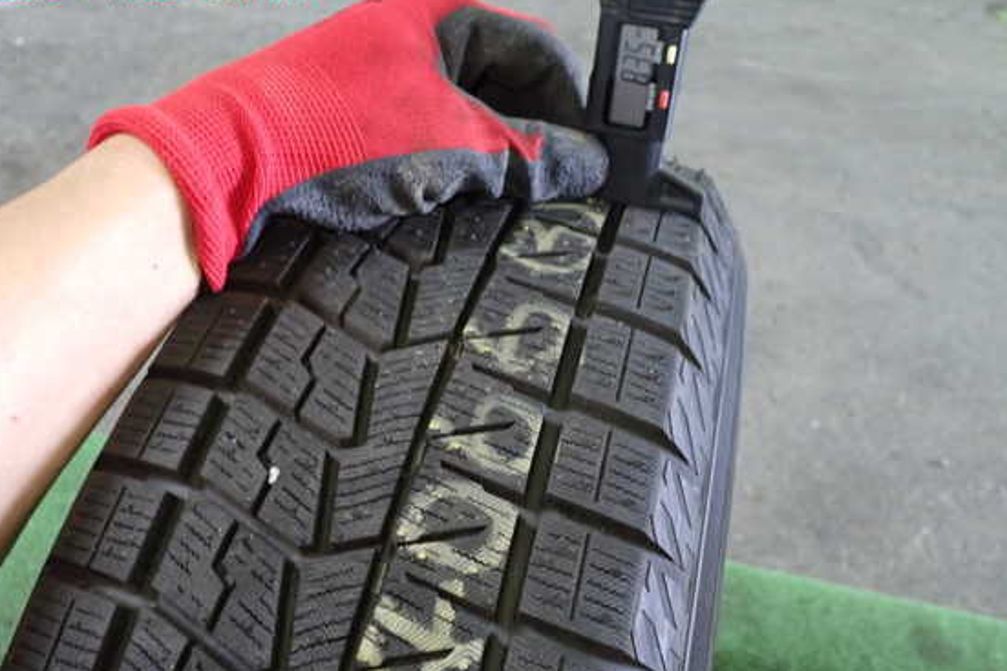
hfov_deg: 55.8
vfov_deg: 38.8
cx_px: 521
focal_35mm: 34
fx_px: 951
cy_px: 375
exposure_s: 1/30
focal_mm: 5.4
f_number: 2.3
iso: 500
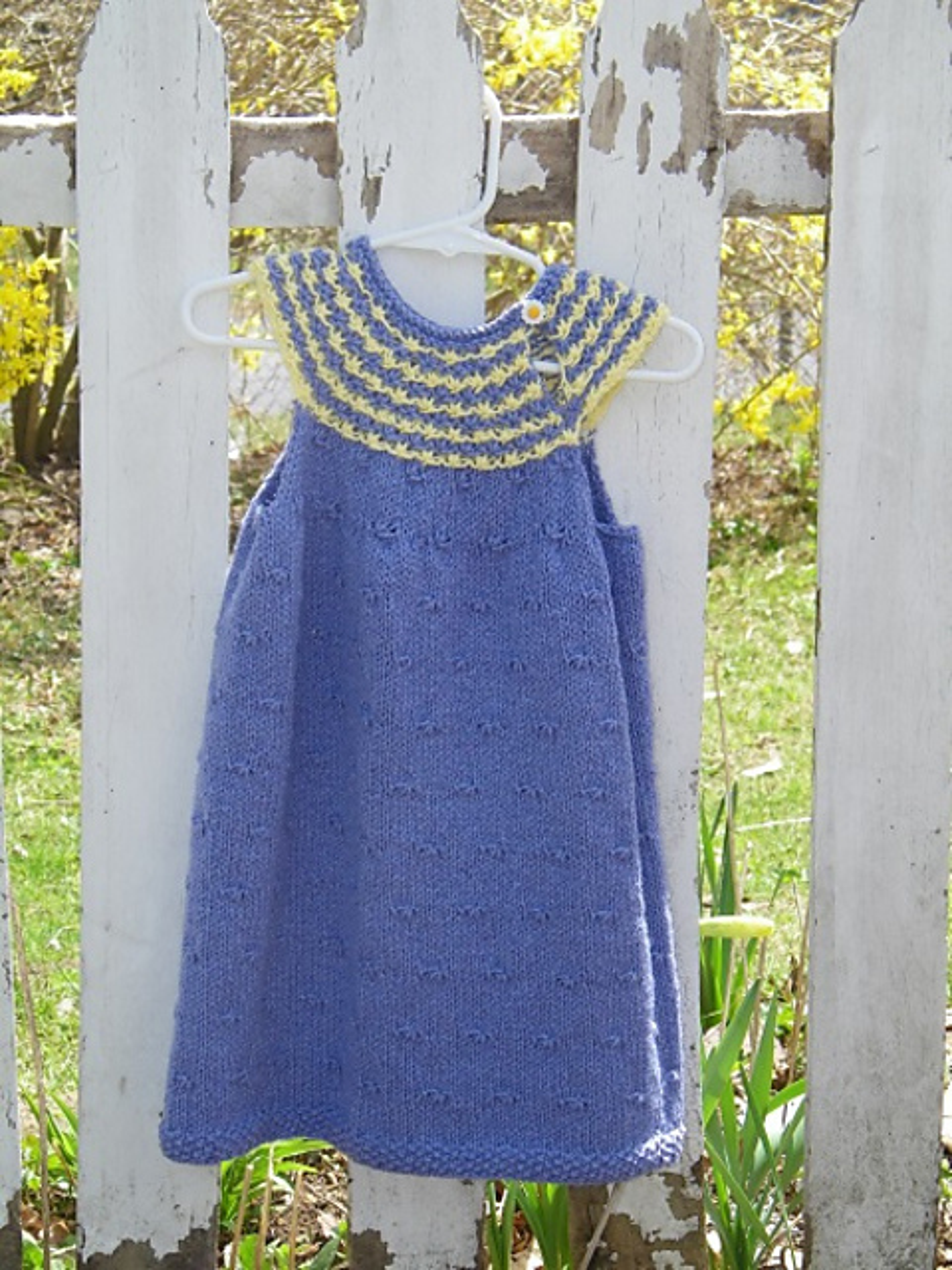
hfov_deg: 19.4
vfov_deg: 25.7
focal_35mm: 76
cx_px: 476
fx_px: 2787
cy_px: 635
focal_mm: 13.5
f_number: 8.8
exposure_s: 1/60
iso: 80
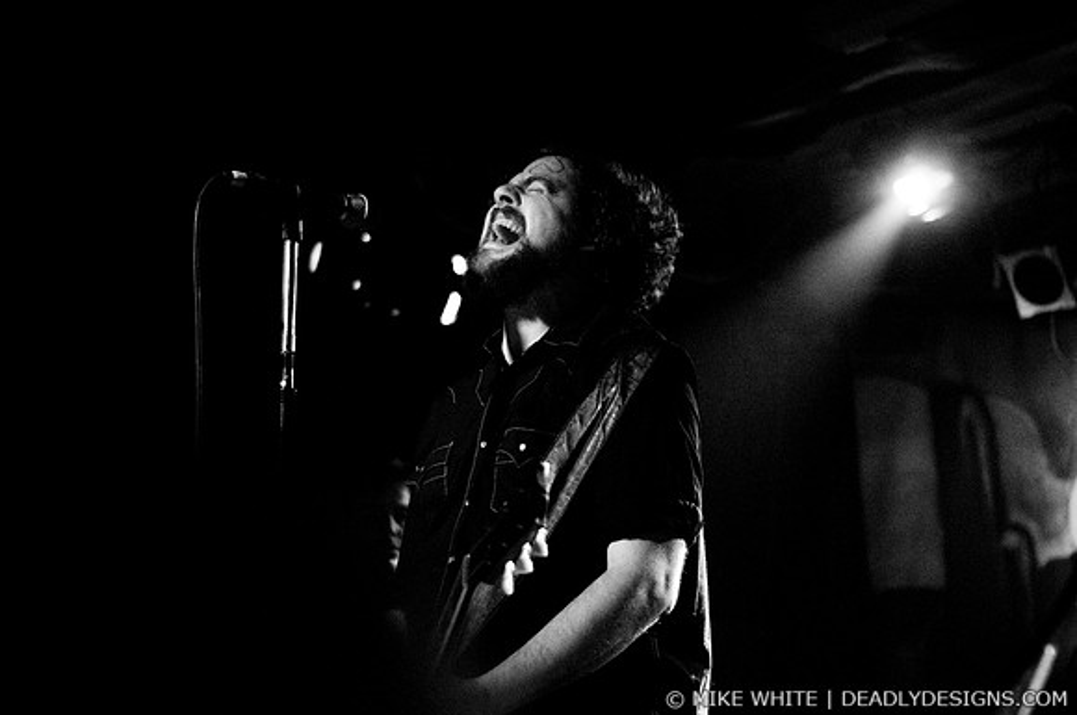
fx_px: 2241
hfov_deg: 27.0
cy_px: 358
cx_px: 538
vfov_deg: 18.1
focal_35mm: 75
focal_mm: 50
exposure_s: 1/200
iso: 1000
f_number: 1.8
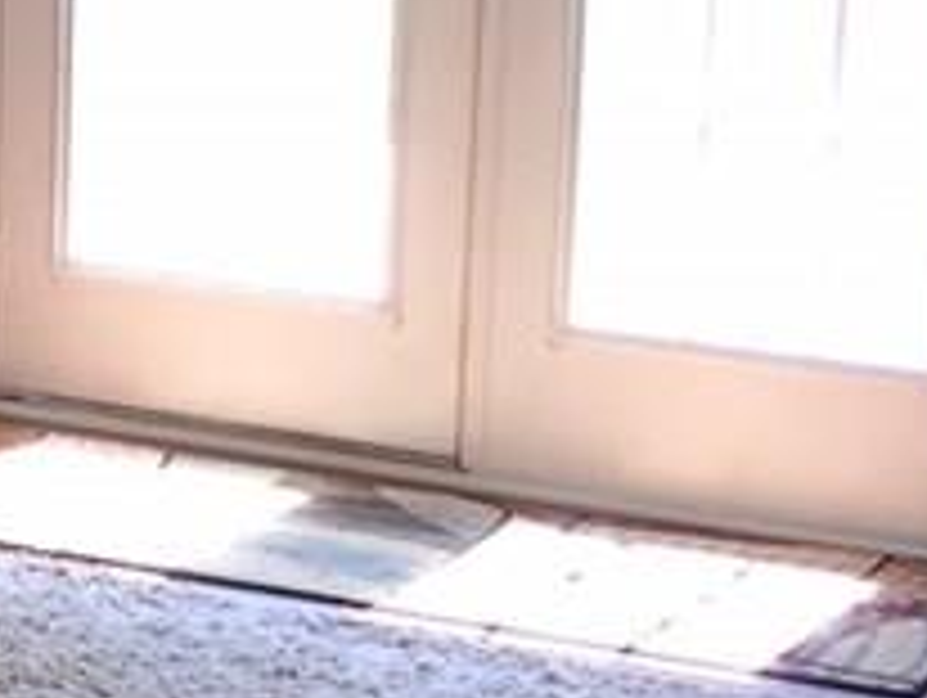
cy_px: 252
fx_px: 3861
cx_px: -814
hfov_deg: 12.4
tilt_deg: -11.7
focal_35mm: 144
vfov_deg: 10.3
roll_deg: +2.5
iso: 32
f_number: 2.2
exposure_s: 1/40
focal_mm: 4.15
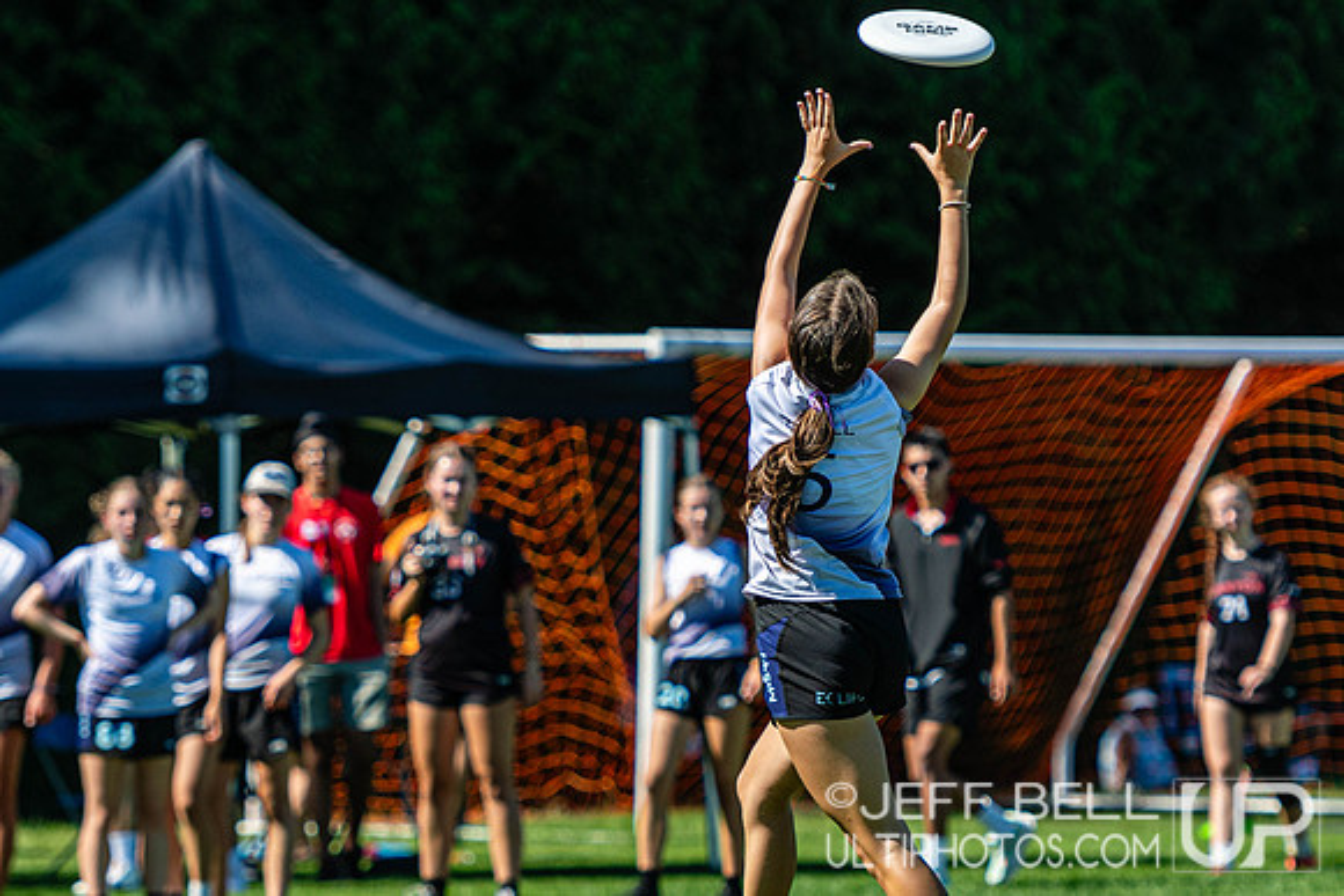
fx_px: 13686
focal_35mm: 367
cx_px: 800
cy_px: 533
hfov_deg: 5.6
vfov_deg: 3.8
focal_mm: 150
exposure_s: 1/2500
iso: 100
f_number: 3.2
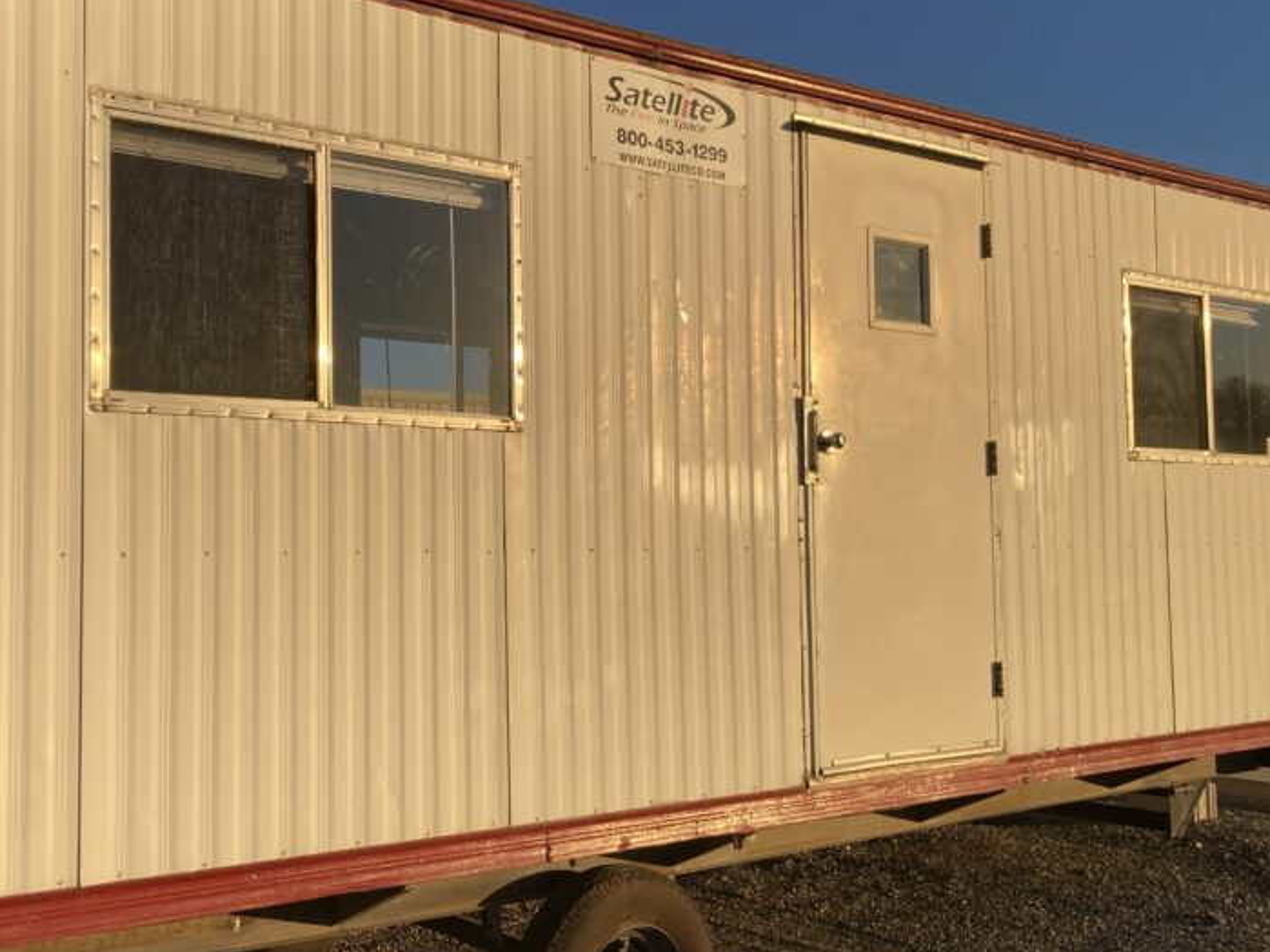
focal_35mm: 41
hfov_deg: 45.6
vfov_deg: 35.1
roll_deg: +3.1
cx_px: 521
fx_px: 1504
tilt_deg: +2.5
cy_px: 491
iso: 20
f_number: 1.8
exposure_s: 1/2114
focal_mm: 3.99
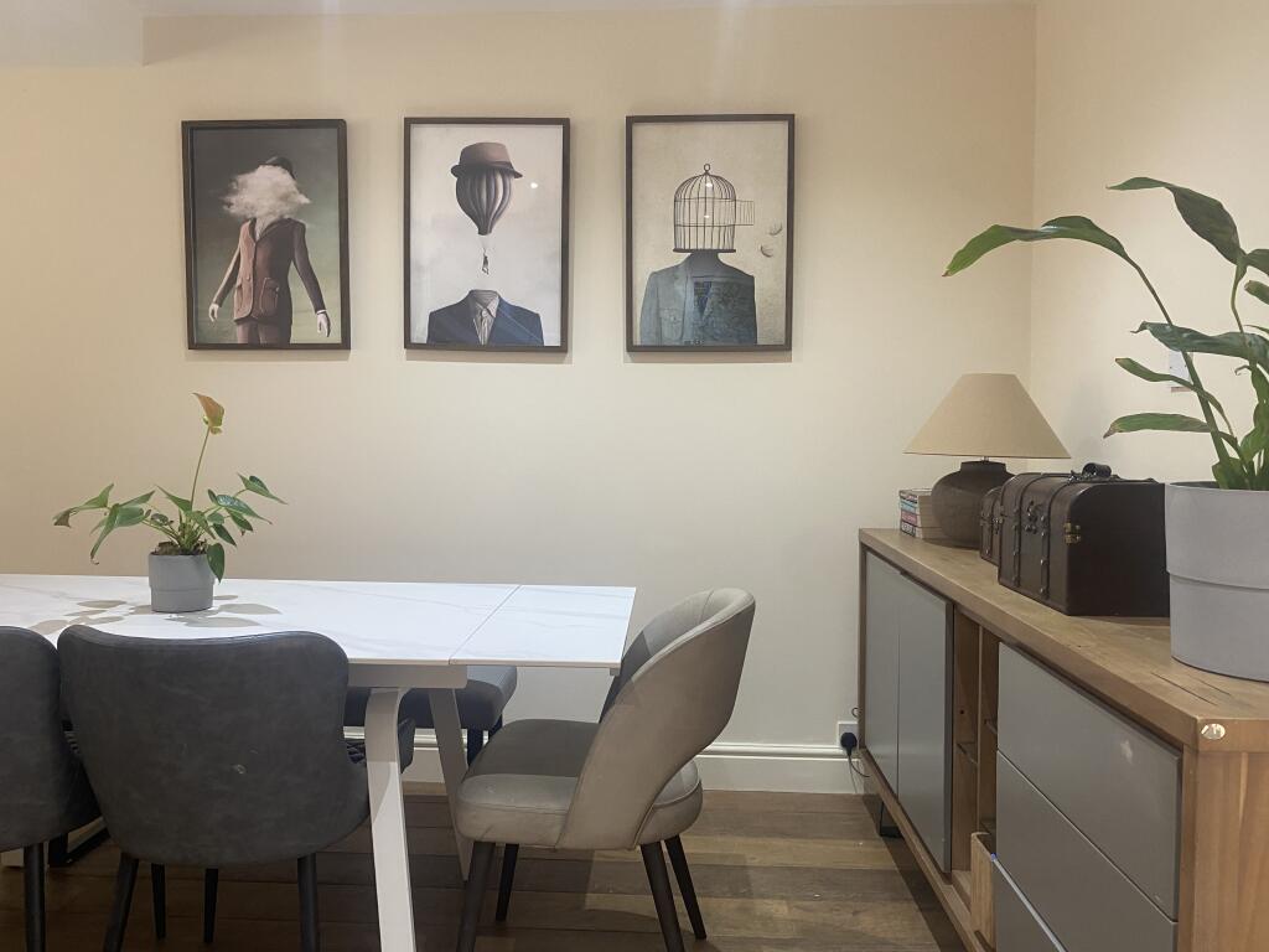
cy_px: 476
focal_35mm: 26
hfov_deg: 67.3
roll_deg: -0.5
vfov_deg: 53.1
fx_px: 953
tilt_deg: -2.9
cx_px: 634
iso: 160
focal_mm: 4.25
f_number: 1.8
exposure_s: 1/50
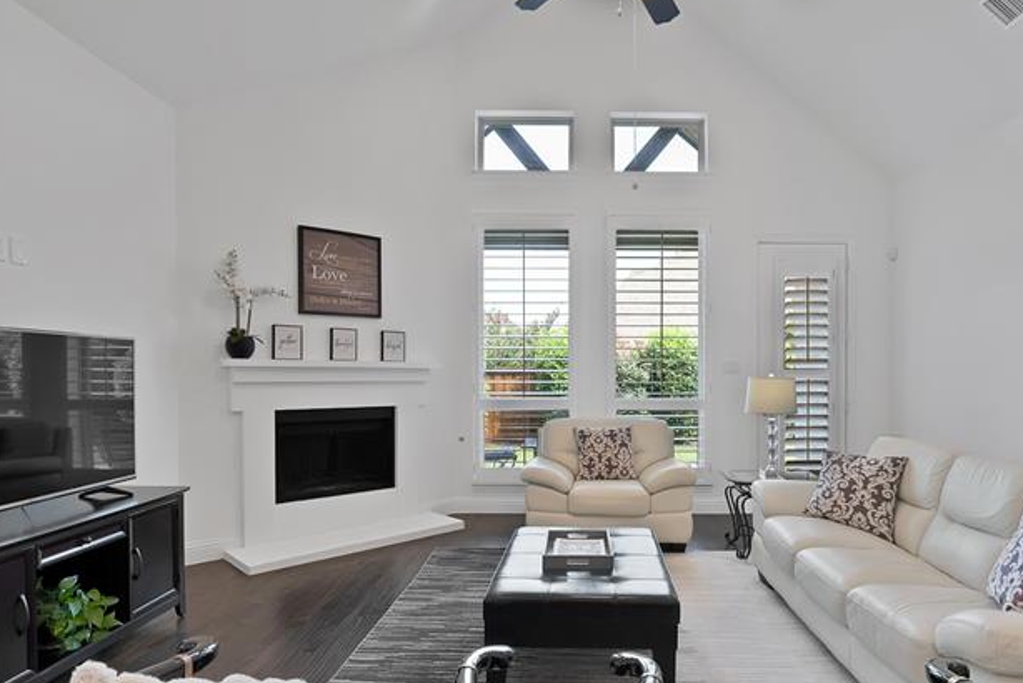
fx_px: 569
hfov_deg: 83.5
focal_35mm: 20
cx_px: 578
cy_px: 386
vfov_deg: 61.8
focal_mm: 12
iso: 640
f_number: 9
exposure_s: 1/6
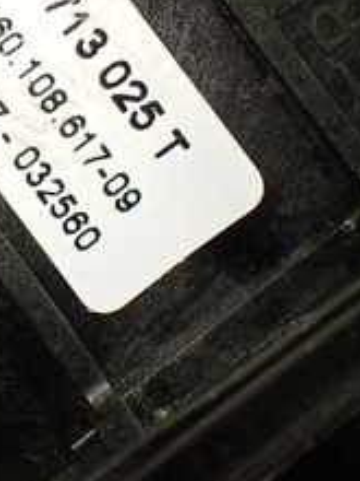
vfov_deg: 23.4
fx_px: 1137
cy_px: 81
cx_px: 28
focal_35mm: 82
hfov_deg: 17.7
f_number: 2.3
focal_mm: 5.4
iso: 320
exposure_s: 1/125
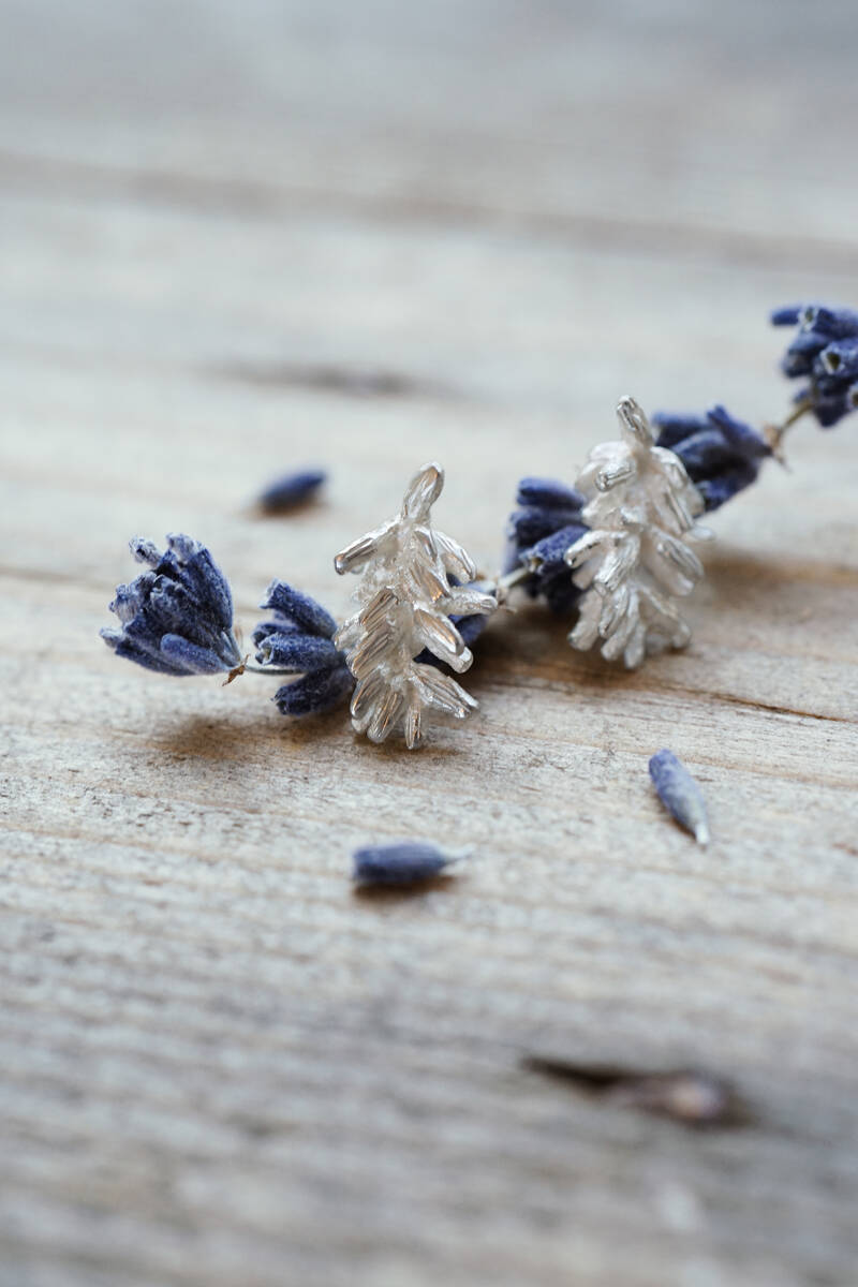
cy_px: 644
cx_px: 429
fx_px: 1787
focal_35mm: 50
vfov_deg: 39.6
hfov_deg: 27.0
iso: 1600
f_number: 4.5
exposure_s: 1/60
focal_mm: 50
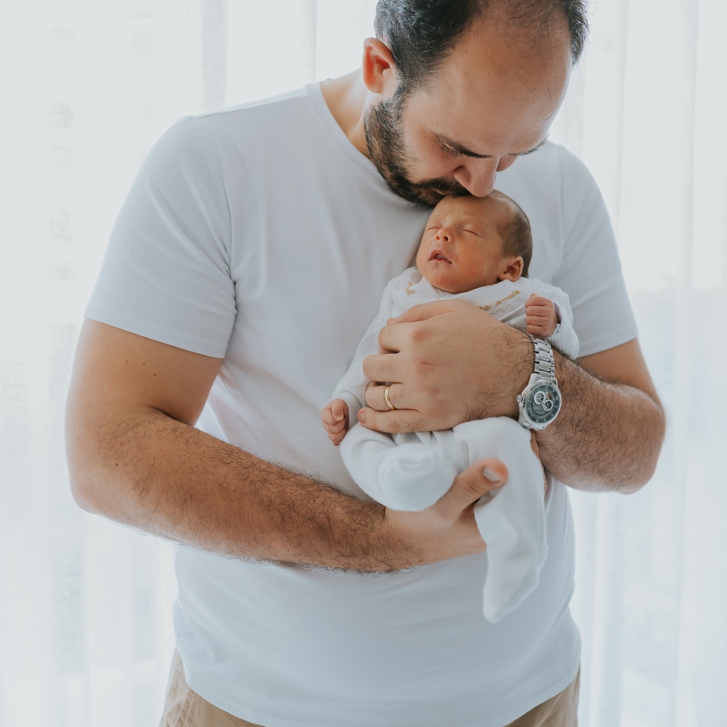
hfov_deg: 37.6
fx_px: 1069
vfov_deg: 37.1
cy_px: 232
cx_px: 361
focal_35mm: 45
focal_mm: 35
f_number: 2.5
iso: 1000
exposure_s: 1/250
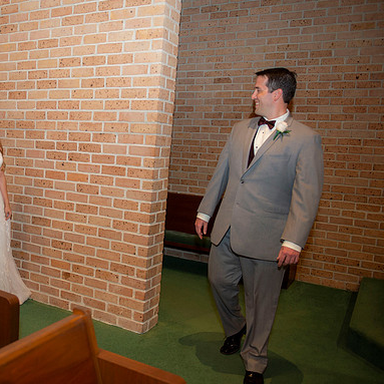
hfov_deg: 44.5
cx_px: 97
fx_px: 452
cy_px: 193
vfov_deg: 46.0
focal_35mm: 36
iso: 800
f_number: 2.8
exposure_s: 1/200
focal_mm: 28
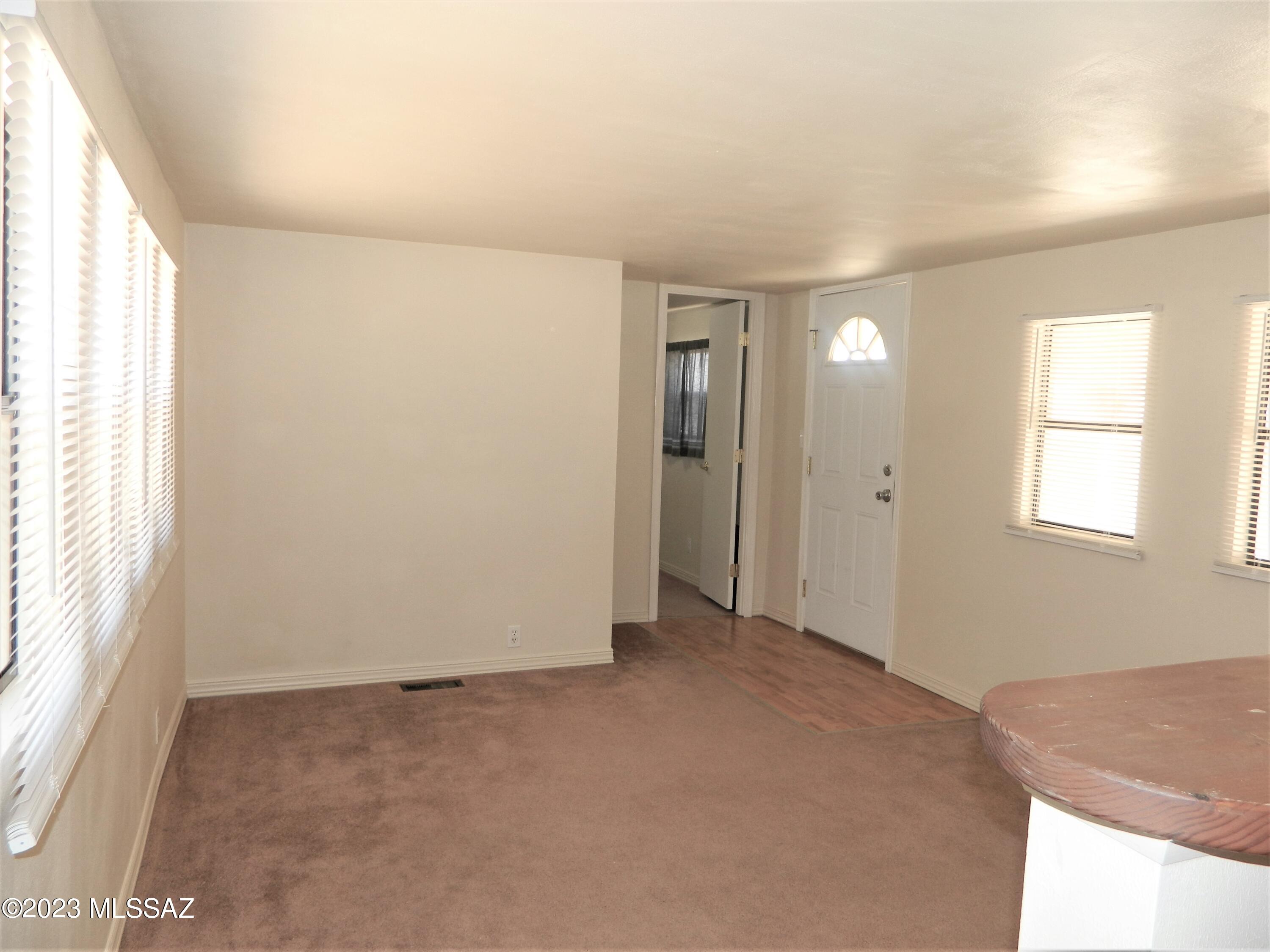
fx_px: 917
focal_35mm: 25
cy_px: 476
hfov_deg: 69.4
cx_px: 635
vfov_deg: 54.9
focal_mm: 4.5
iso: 80
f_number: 3.1
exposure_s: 1/30
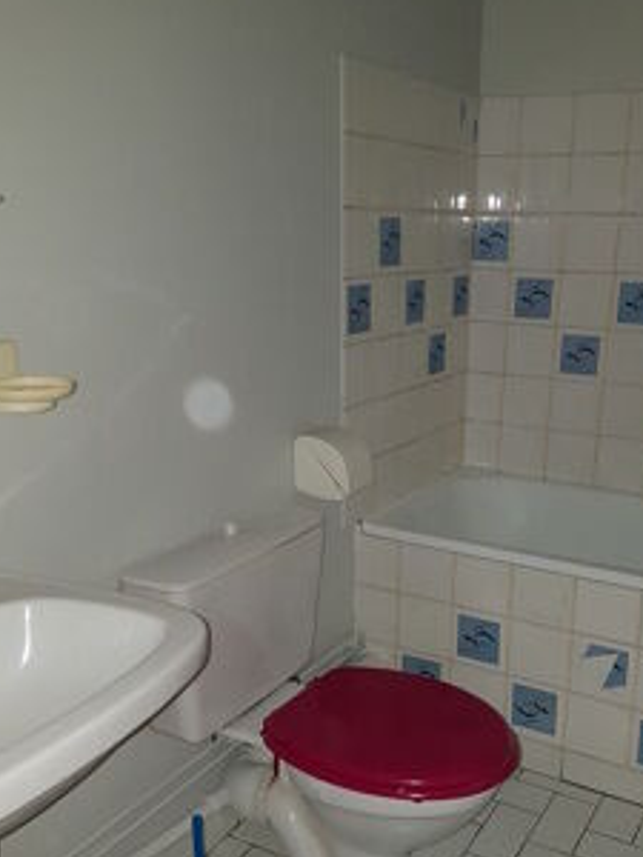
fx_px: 916
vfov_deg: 50.0
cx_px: 412
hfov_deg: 38.4
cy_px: 478
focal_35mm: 37
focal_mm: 4.2
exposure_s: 1/32
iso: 160
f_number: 1.7
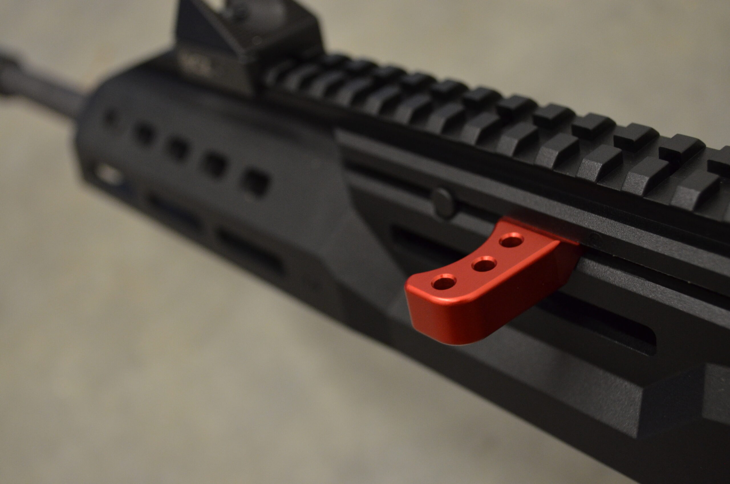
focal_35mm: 48
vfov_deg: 28.0
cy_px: 242
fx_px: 971
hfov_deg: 41.2
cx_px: 365
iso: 1600
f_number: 4.8
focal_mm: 32
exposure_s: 1/25
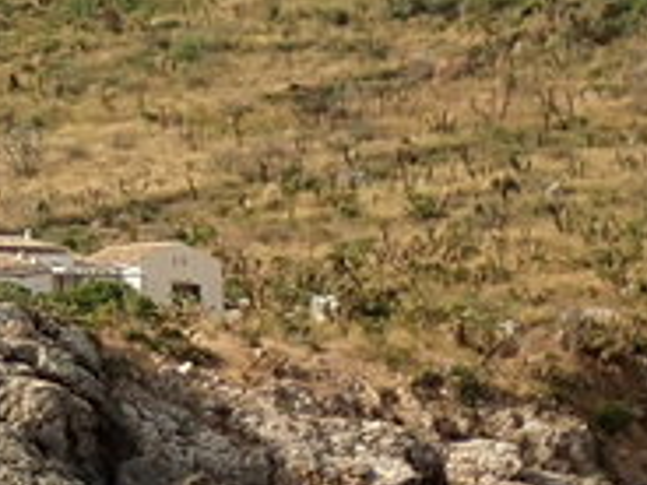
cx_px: -520
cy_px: -197
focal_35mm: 235
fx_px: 4392
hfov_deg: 8.1
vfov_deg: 6.3
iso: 100
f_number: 4
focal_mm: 7.86
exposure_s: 1/500
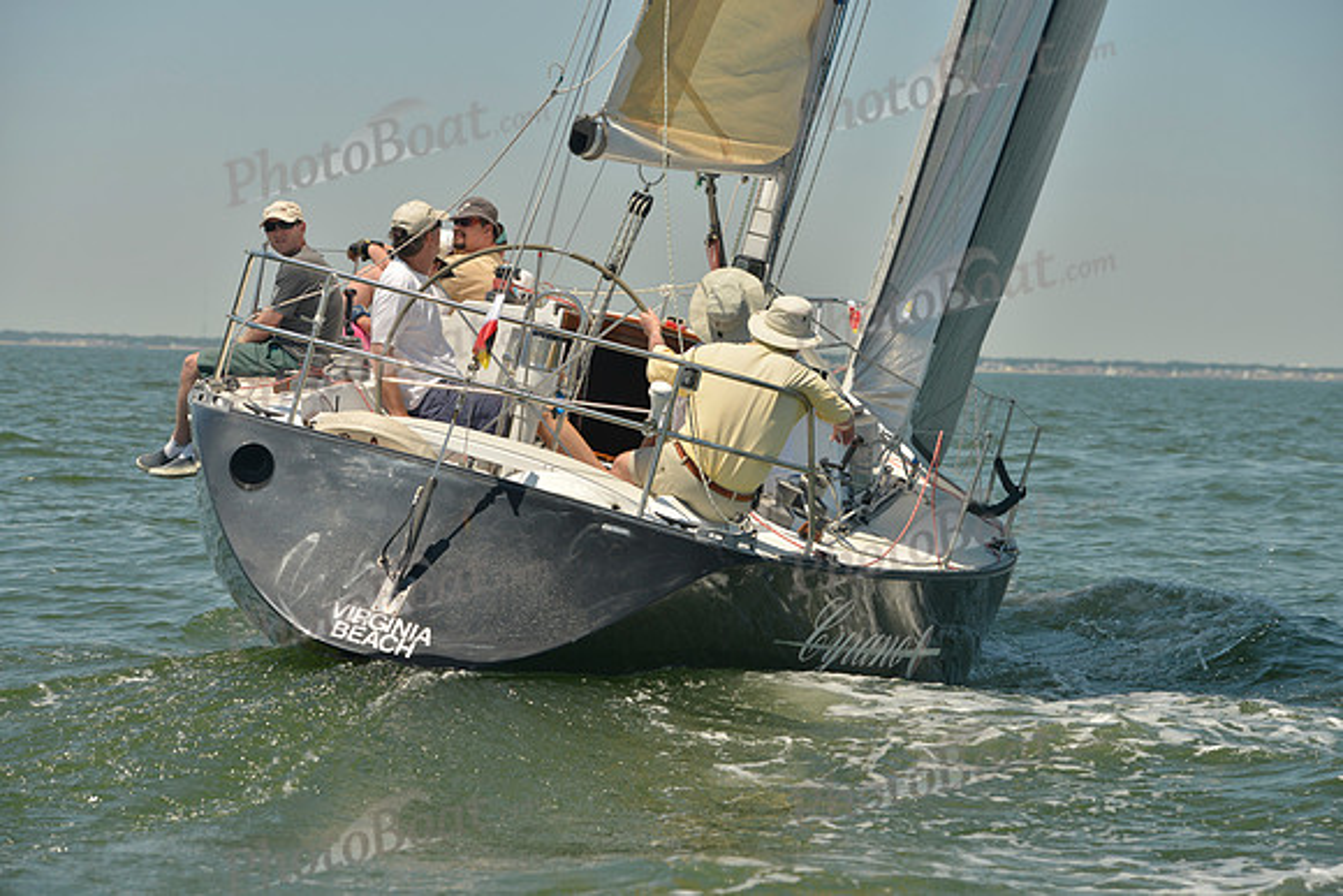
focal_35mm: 110
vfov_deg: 12.5
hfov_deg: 18.6
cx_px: 672
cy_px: 448
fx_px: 4104
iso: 200
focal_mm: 110
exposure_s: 1/640
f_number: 6.3
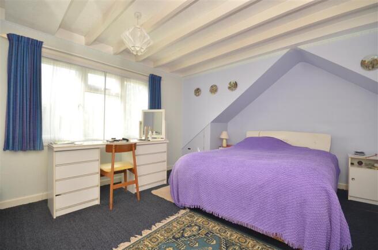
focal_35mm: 15
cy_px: 125
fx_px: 157
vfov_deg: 77.0
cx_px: 189
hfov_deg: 100.5
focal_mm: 10
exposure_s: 1/50
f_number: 9
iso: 500
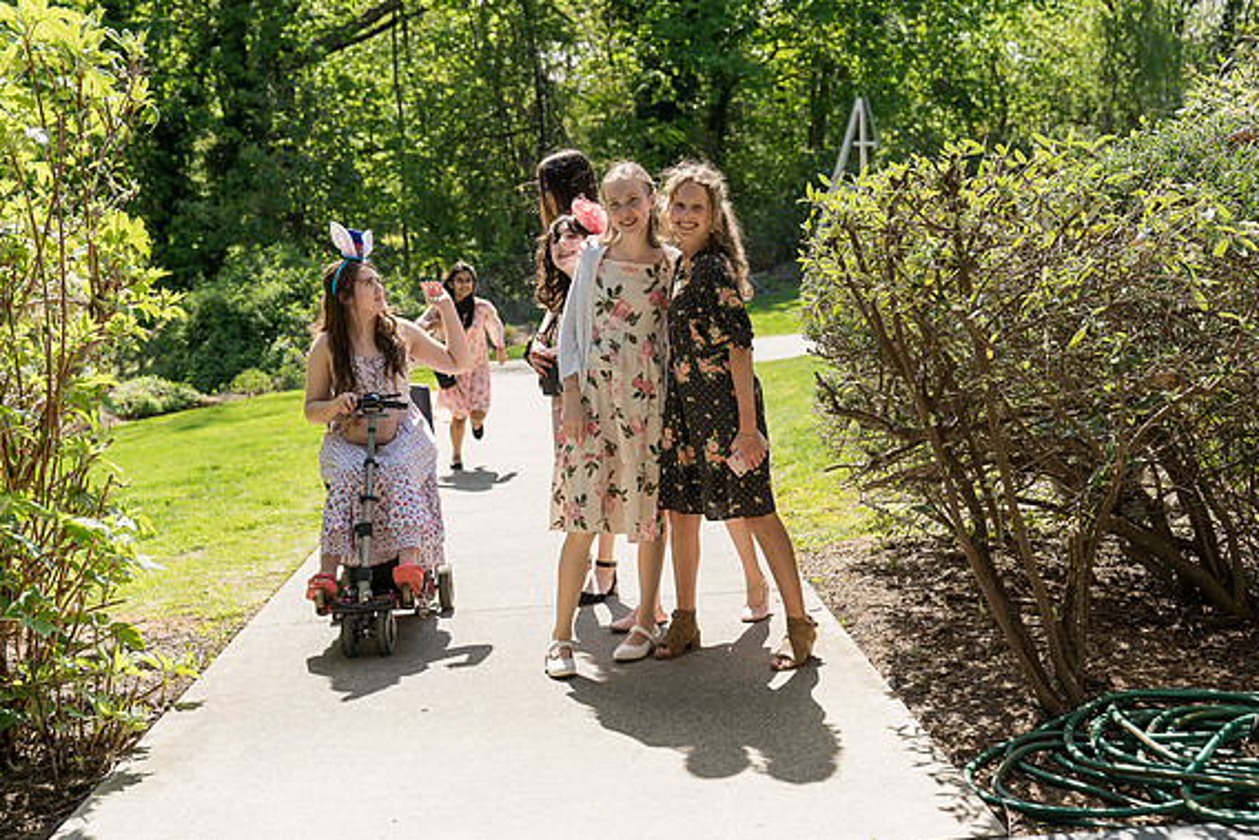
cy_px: 413
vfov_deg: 28.1
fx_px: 1679
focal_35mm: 48
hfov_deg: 41.1
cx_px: 638
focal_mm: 47
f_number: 4.5
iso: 100
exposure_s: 1/320
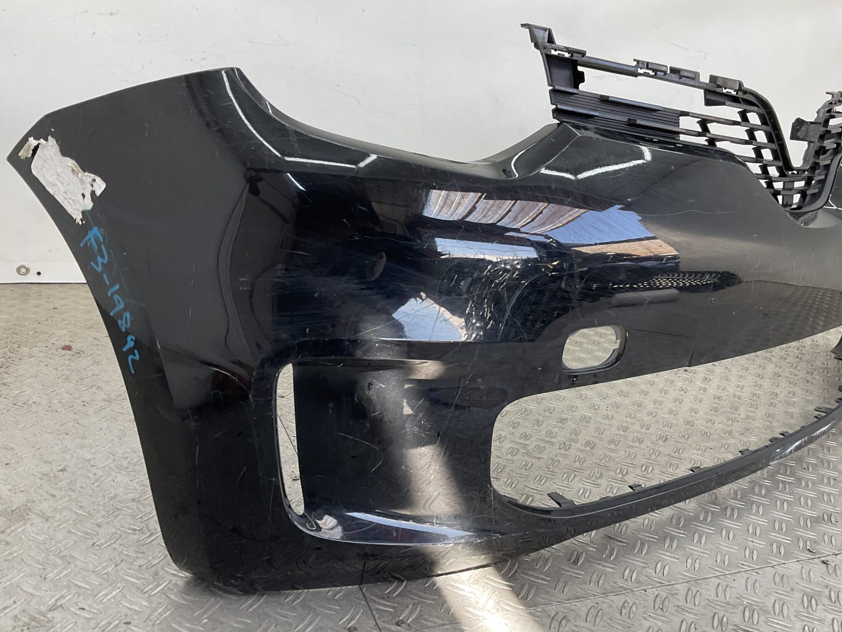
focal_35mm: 34
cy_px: 320
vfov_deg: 41.8
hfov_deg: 53.8
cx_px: 475
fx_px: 827
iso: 20
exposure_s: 1/100
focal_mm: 3
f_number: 1.8
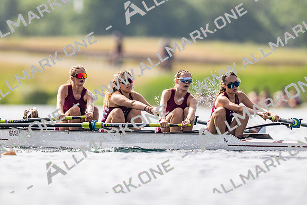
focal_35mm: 900
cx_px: 154
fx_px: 7680
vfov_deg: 1.5
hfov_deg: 2.3
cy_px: 102
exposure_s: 1/2500
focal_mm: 600
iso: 180
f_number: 4
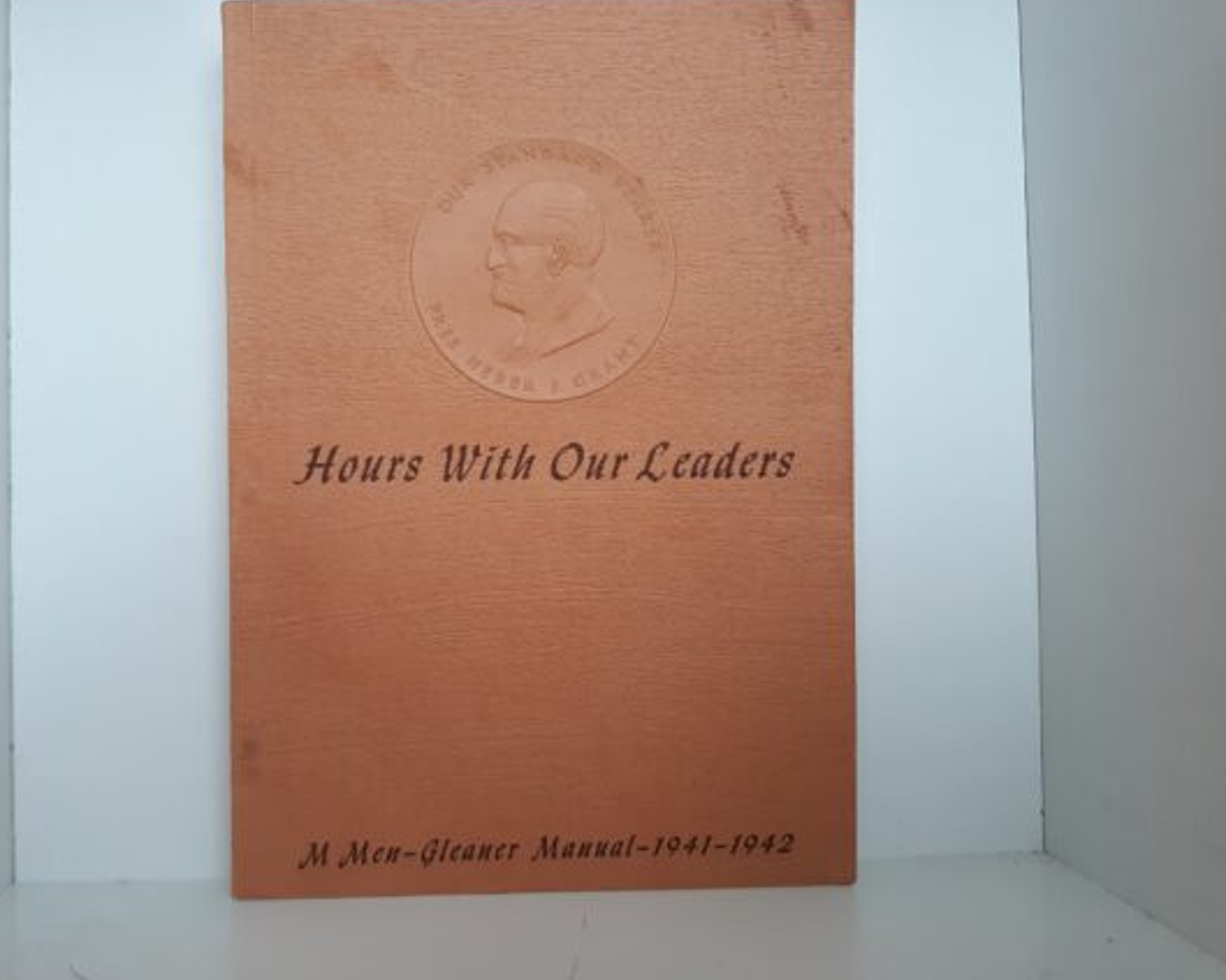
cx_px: 554
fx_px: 1125
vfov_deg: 47.1
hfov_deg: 57.1
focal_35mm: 31
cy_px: 463
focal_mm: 3.7
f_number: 1.7
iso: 64
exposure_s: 1/50
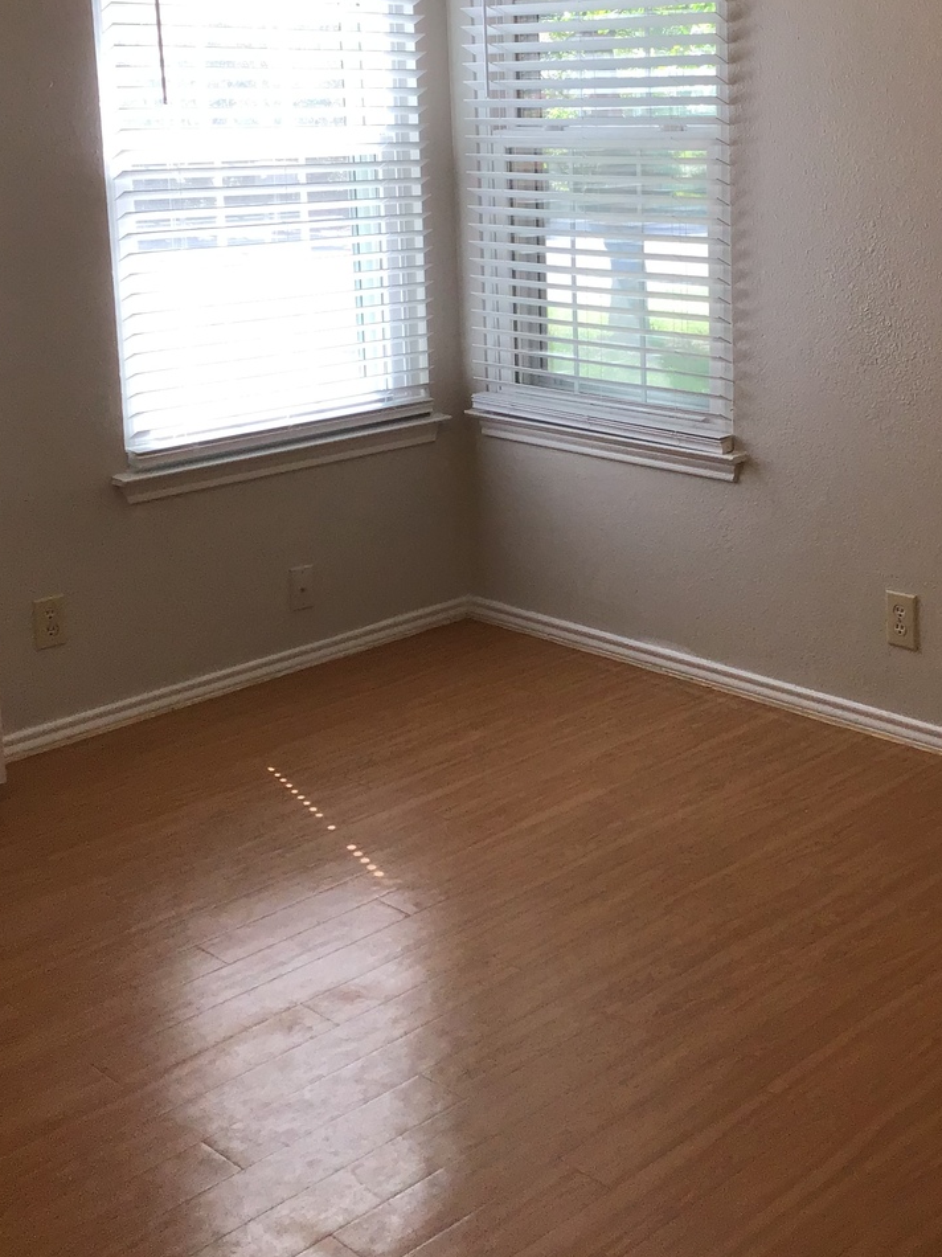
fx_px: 1706
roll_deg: +2.4
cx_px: 668
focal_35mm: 47
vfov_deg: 39.7
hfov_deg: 30.5
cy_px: 378
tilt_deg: -9.9
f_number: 2.4
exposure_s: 1/120
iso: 50
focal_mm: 3.3
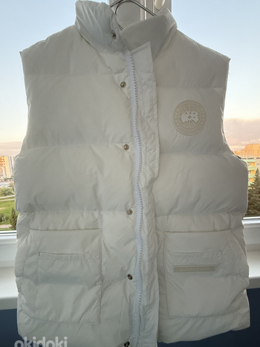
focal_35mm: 15
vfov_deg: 98.1
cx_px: 133
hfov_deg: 81.7
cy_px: 184
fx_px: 150
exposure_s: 1/99
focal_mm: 2.22
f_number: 2.2
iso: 250
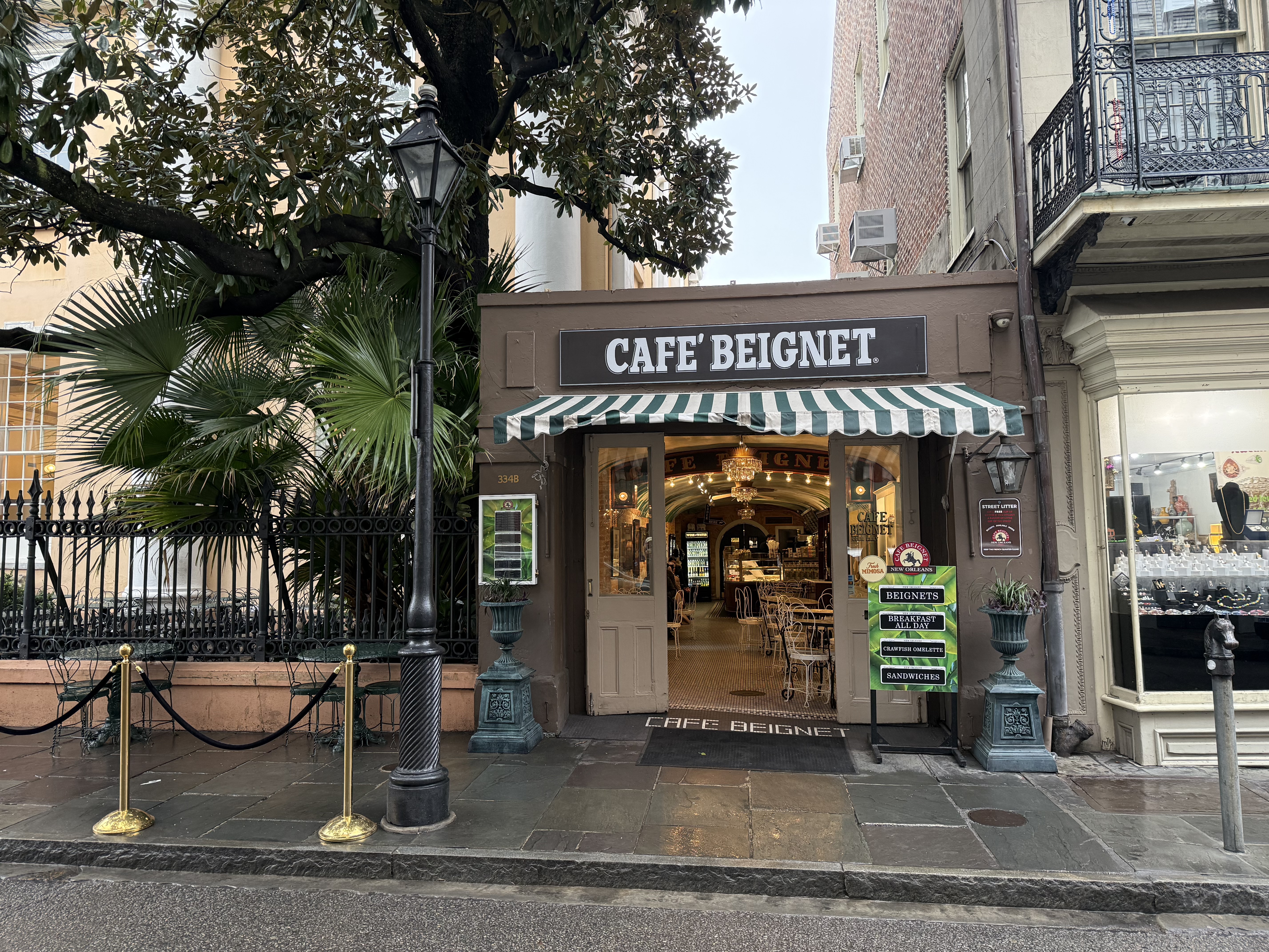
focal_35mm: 24
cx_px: 634
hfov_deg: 71.6
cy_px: 476
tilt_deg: +5.0
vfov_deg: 56.8
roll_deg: +0.3
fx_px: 880
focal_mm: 6.76
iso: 250
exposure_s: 1/120
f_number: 1.78
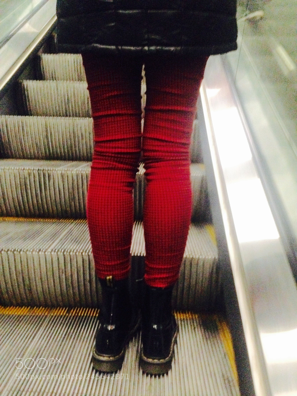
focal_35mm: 33
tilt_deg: -11.5
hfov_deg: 42.9
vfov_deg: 55.4
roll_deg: -1.8
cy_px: 198
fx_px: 378
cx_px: 148
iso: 800
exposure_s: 1/15
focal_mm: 4.12
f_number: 2.4
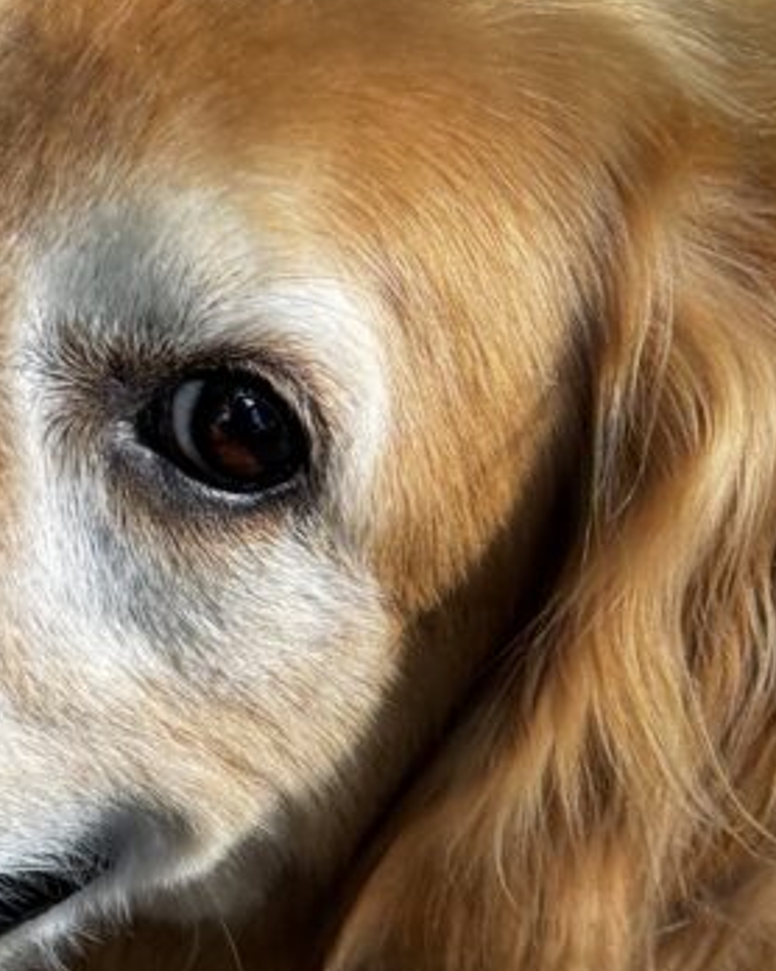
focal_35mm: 138
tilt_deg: -56.3
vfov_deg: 13.9
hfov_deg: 11.1
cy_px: 633
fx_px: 3965
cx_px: 45
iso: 64
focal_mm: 6.76
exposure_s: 1/325
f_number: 1.78
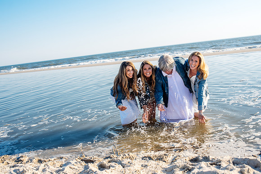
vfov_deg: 35.3
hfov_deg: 50.9
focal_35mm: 38
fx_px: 274
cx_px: 130
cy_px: 87
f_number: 4.5
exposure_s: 1/500
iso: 160
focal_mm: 35
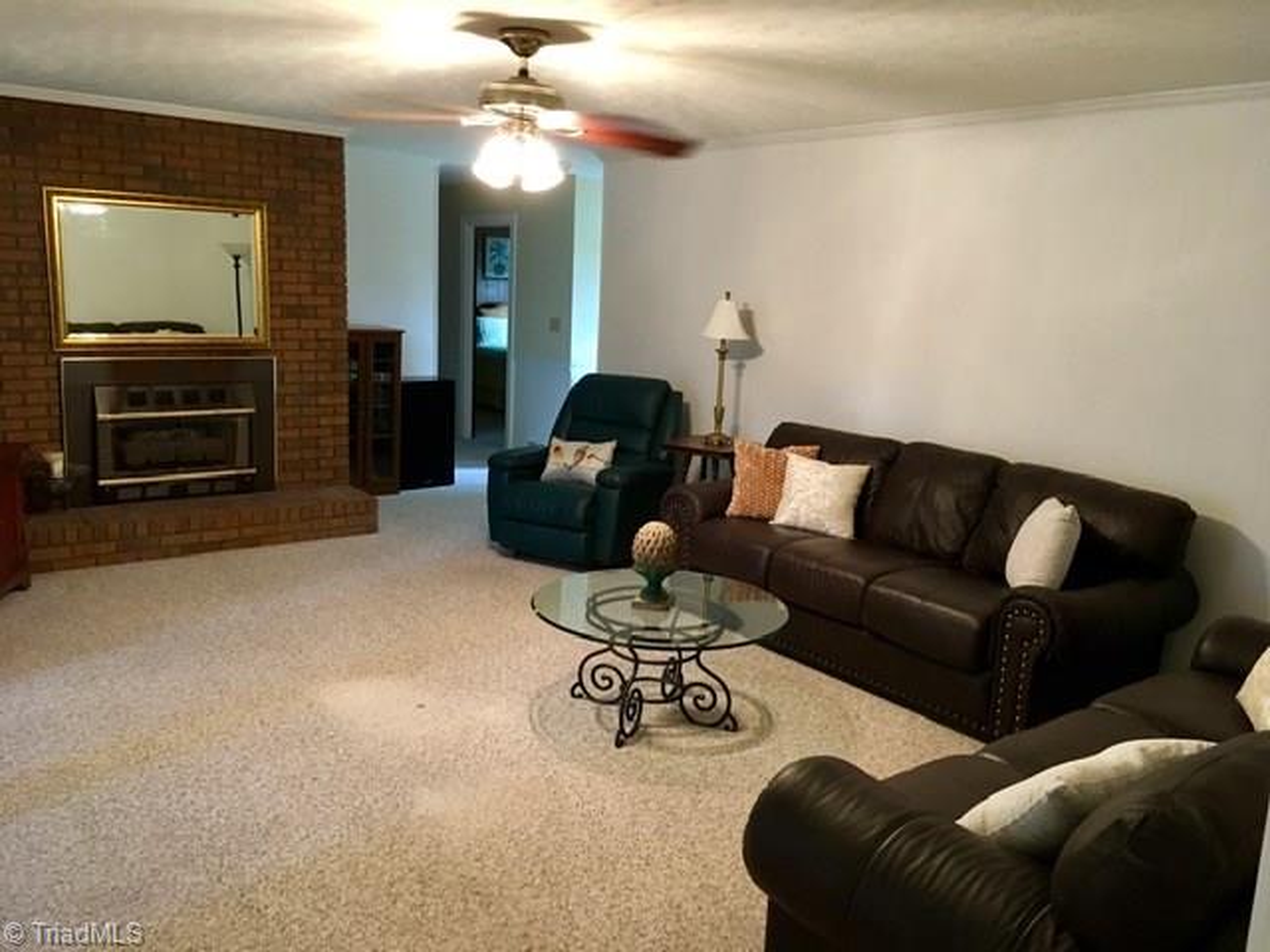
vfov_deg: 48.2
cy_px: 476
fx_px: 1064
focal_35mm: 29
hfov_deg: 61.7
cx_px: 635
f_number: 2.2
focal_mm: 4.15
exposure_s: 1/24
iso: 200
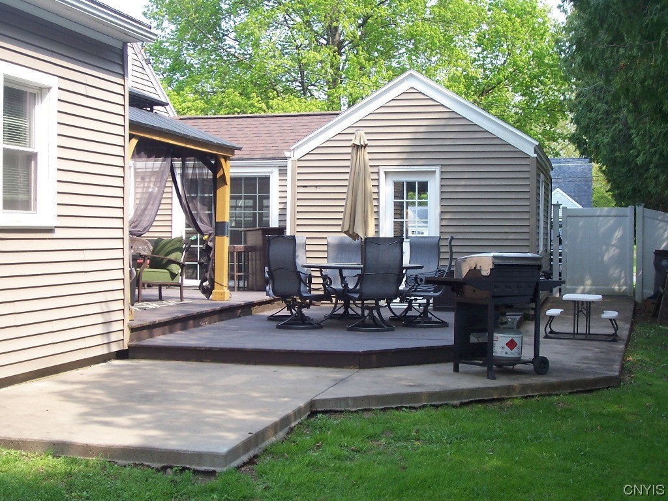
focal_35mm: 53
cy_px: 250
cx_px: 334
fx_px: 1023
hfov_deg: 36.2
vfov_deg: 27.5
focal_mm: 8.6
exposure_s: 1/250
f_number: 3.4
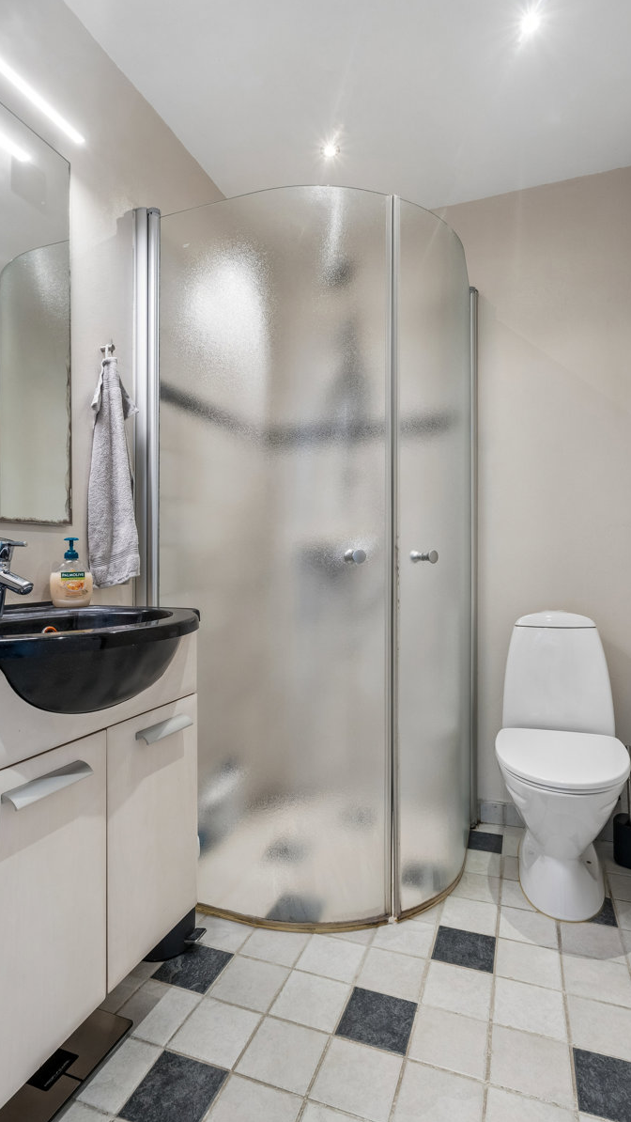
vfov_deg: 85.1
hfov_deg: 54.7
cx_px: 312
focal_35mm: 21
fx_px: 610
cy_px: 560
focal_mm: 13
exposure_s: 1/4
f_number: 8
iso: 200
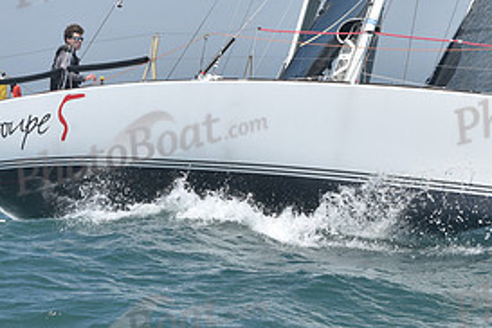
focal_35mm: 202
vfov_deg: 6.8
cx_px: 362
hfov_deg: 10.2
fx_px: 2760
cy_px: 30
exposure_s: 1/1000
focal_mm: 95
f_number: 9
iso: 320
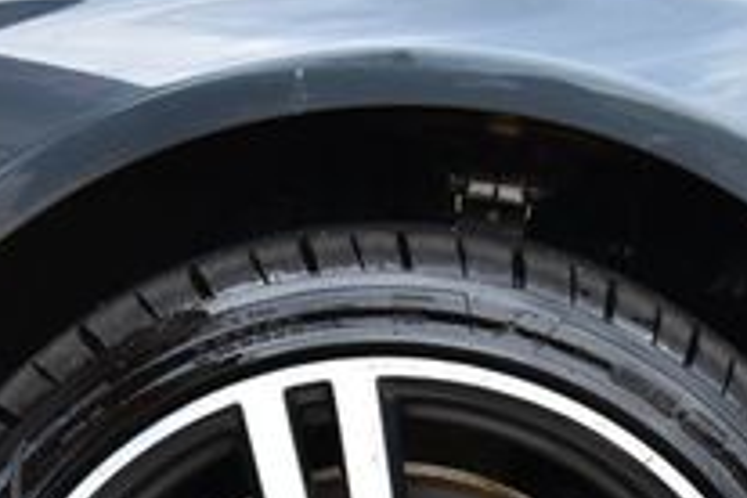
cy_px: 595
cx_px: 422
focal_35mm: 256
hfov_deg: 8.1
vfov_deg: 5.4
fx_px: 5302
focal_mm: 55
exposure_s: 1/125
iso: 400
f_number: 9
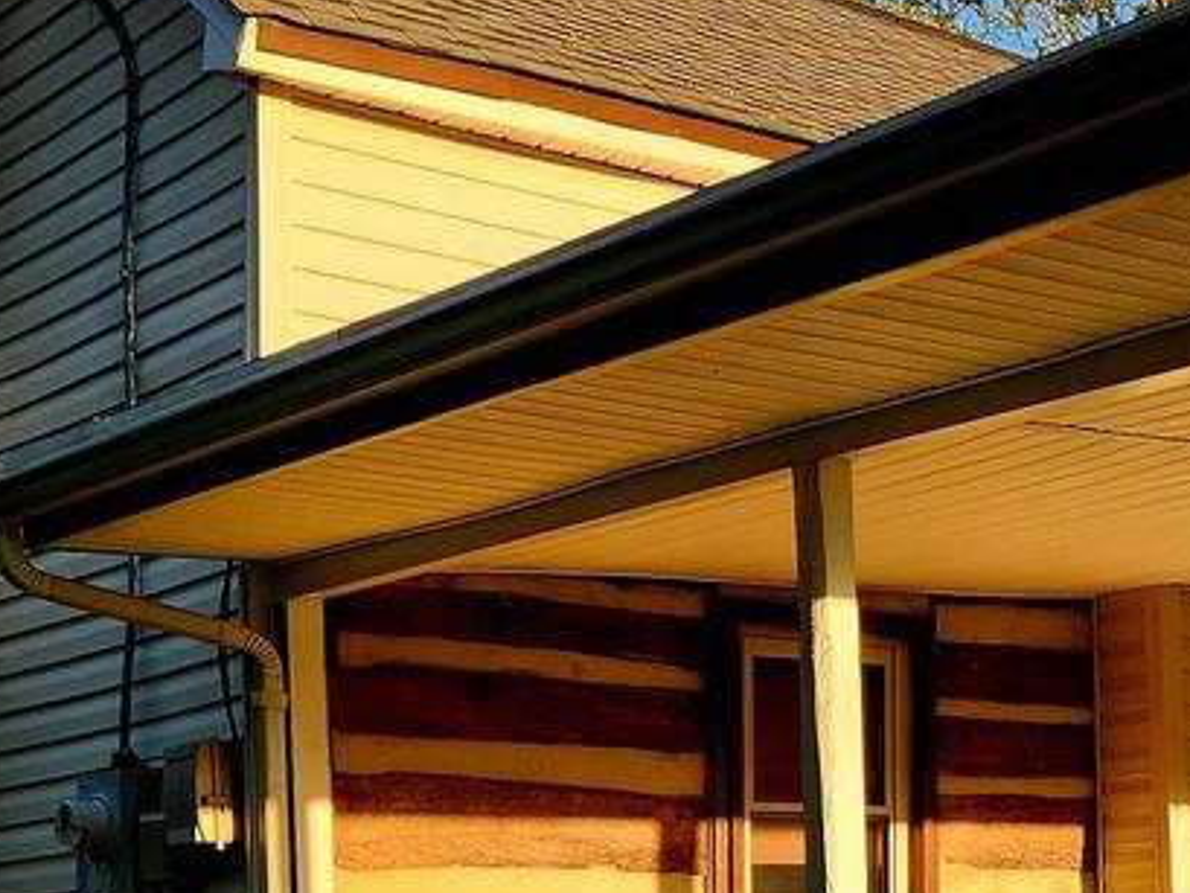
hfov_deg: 22.4
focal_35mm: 81
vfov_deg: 17.4
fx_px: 2785
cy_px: 1062
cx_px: 1397
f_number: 1.8
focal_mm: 5.4
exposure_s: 1/417
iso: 20
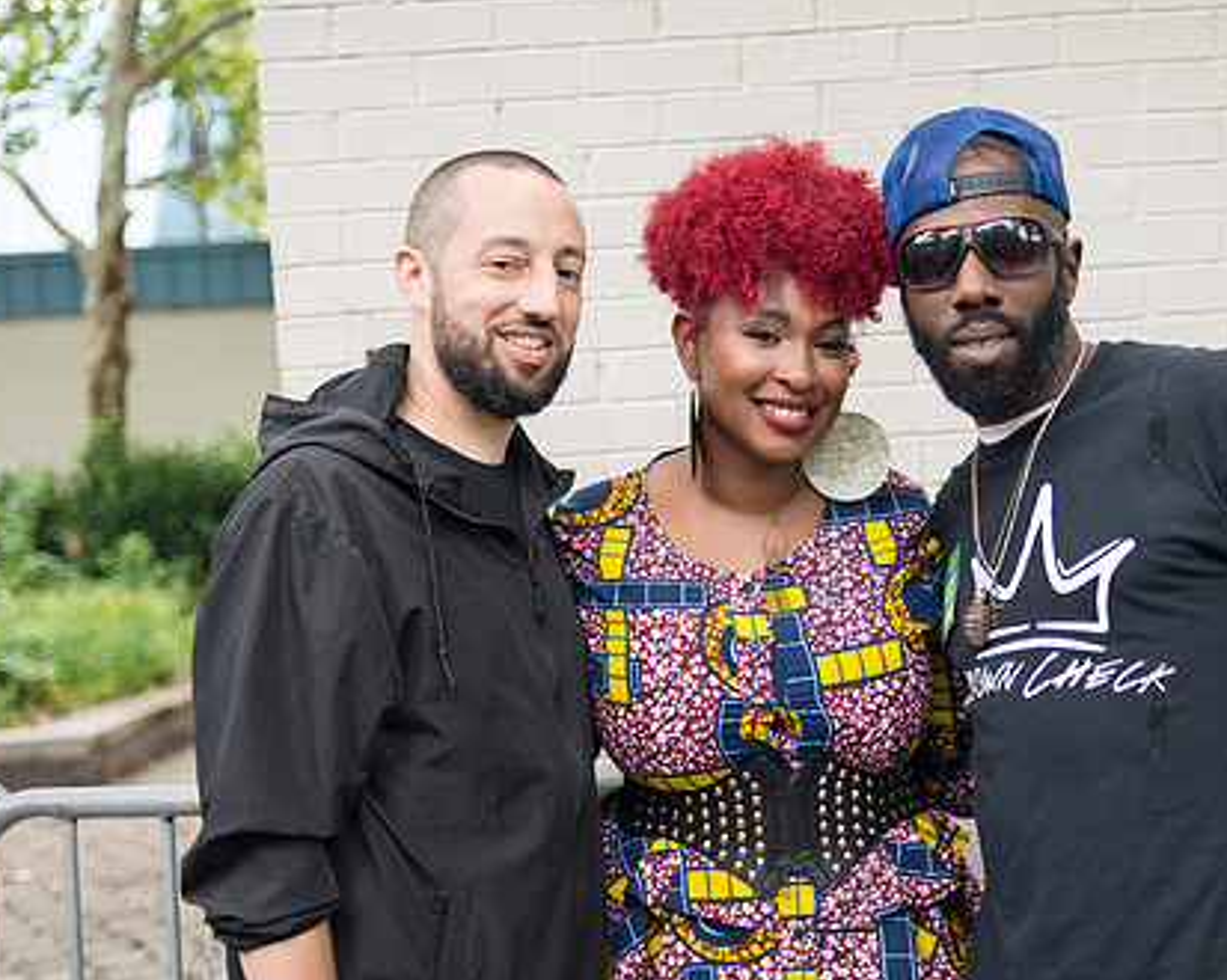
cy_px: 570
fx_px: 1851
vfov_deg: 29.6
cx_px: 740
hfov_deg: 36.5
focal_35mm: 51
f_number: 2
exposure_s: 1/160
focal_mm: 35
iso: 1250
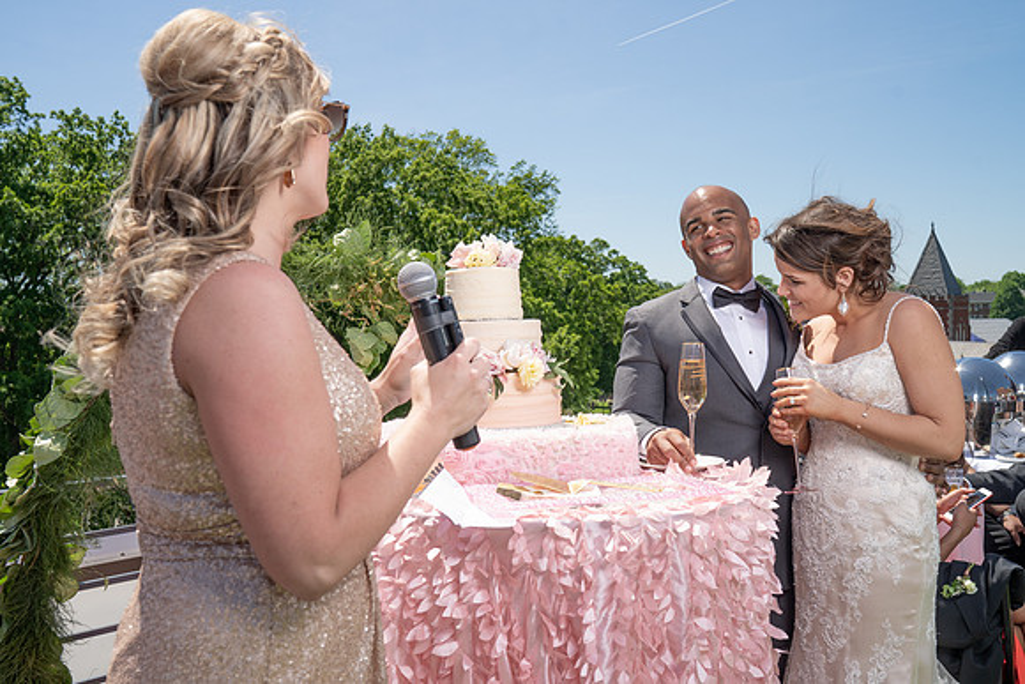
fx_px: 1047
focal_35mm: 37
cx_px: 531
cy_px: 354
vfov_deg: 36.2
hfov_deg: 52.1
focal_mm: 35
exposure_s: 1/250
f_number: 7.1
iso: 50
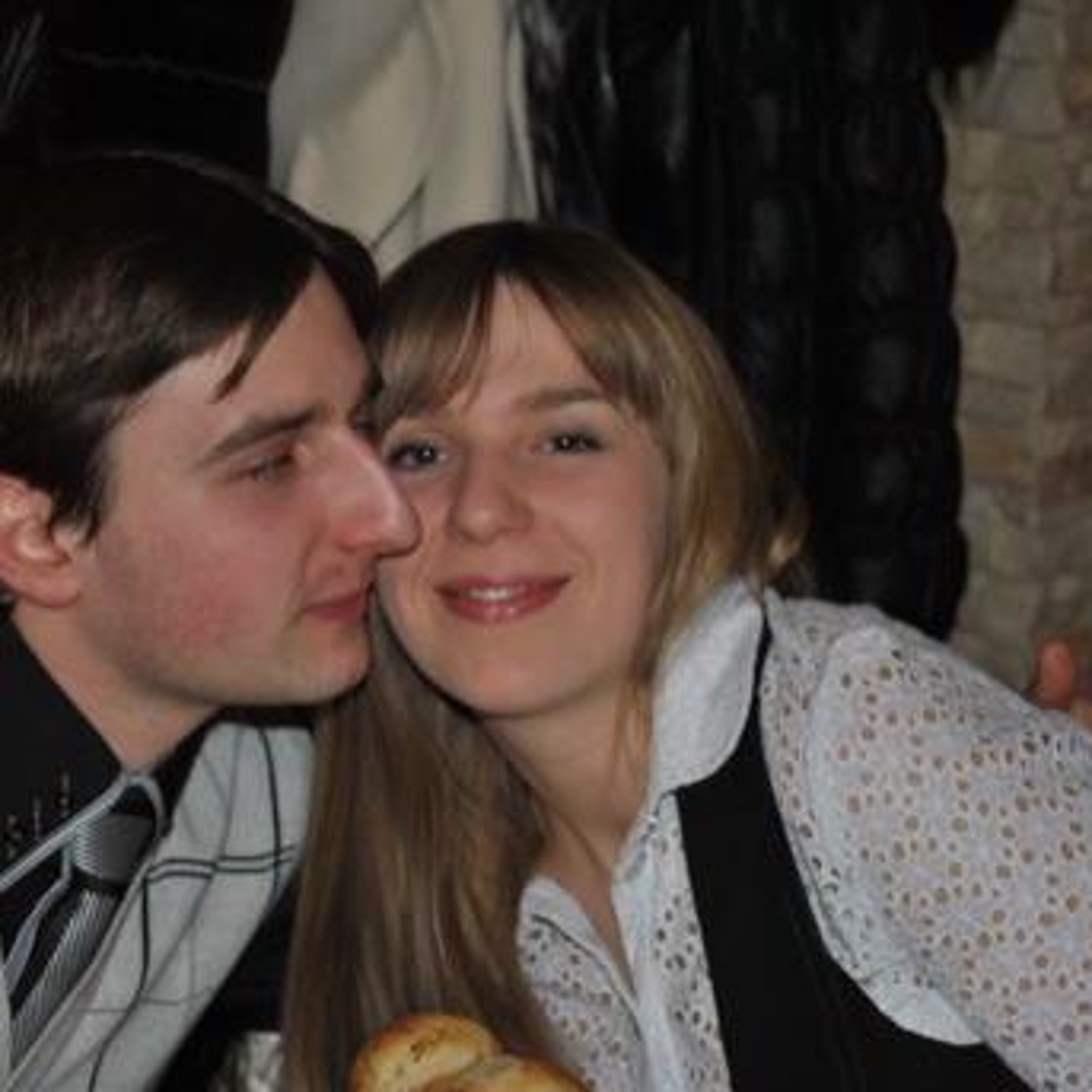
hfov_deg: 19.5
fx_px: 3176
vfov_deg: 19.5
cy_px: 551
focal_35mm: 89
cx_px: 522
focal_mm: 46
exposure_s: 1/60
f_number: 5.3
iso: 200
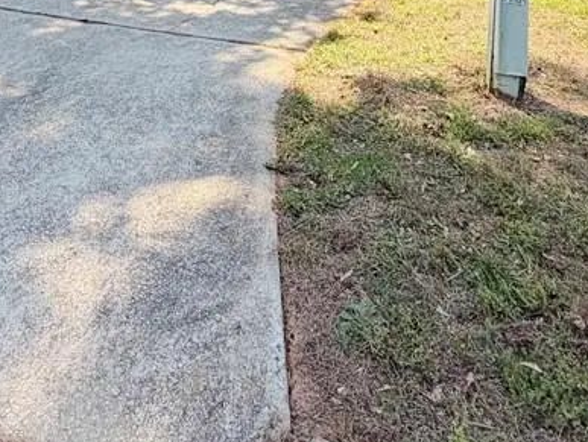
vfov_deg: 31.0
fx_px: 629
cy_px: -120
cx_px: 242
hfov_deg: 49.8
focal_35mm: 37
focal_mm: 2.22
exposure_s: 1/279
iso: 50
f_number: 2.2
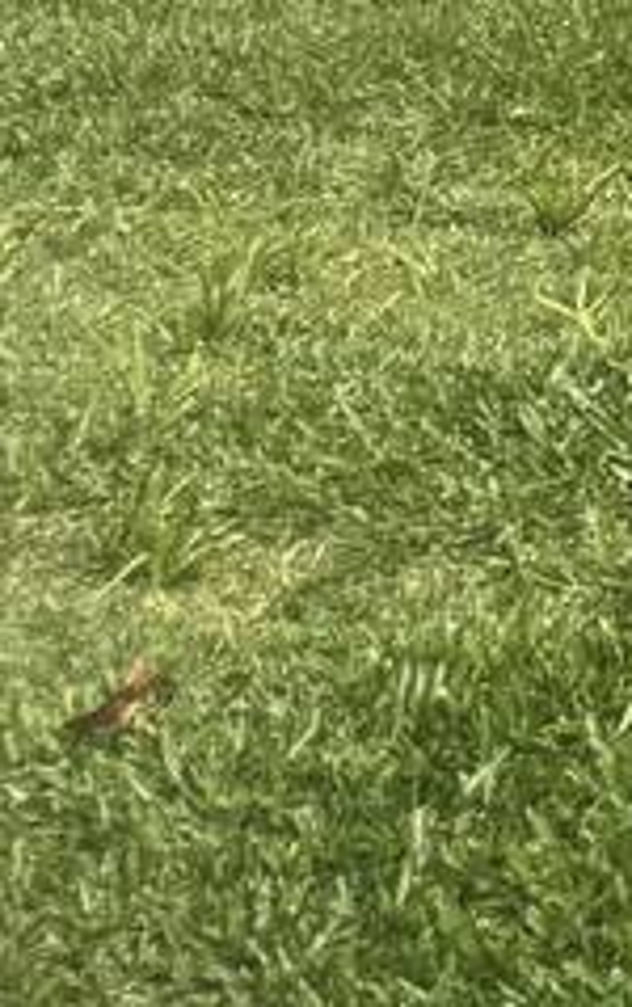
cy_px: -657
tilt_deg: +2.9
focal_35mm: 153
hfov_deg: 6.2
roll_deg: +2.3
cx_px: 2962
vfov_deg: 12.7
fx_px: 4204
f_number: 1.78
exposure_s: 1/2833
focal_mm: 6.76
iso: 80
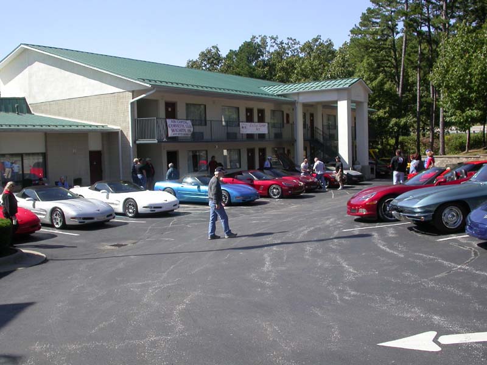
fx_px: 535
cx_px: 244
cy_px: 182
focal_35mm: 38
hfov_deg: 49.0
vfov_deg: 37.7
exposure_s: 1/290
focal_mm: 7.85
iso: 100
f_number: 6
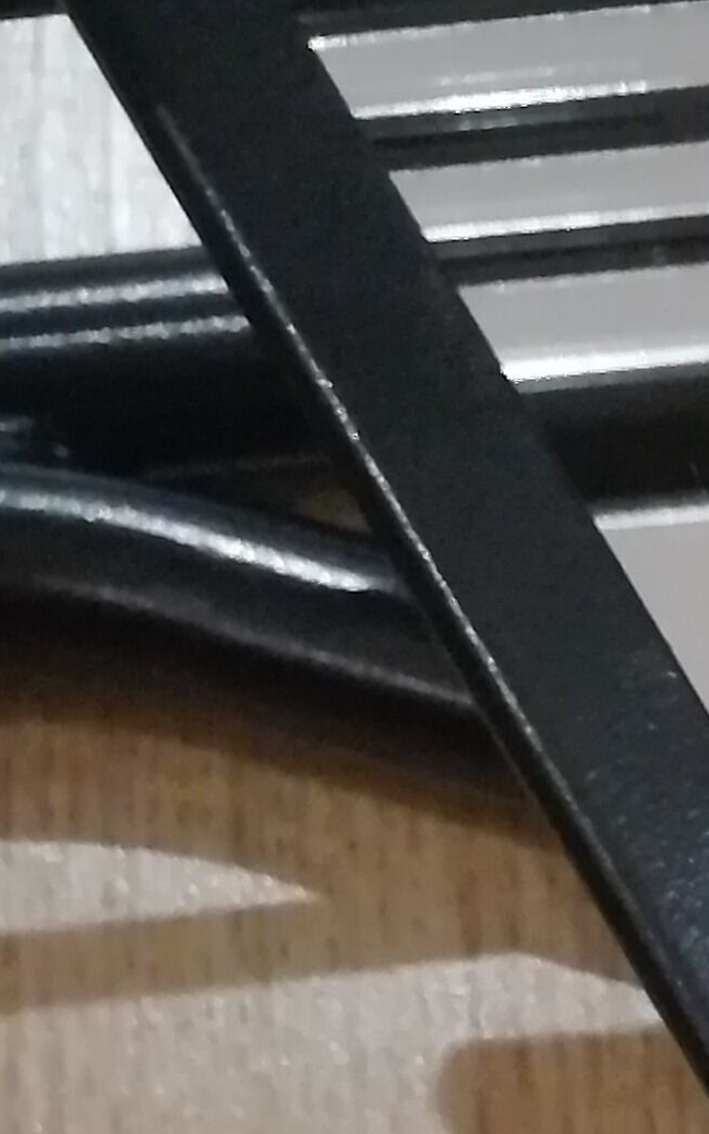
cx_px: 1935
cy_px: 1954
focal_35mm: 141
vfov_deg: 13.5
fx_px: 4356
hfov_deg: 8.2
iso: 500
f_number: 1.8
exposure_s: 1/25
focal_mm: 3.95
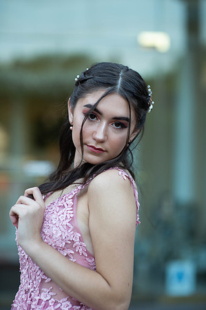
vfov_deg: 23.9
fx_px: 731
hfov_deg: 16.0
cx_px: 103
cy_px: 155
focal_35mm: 85
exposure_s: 1/640
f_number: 2
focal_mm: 85
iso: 250
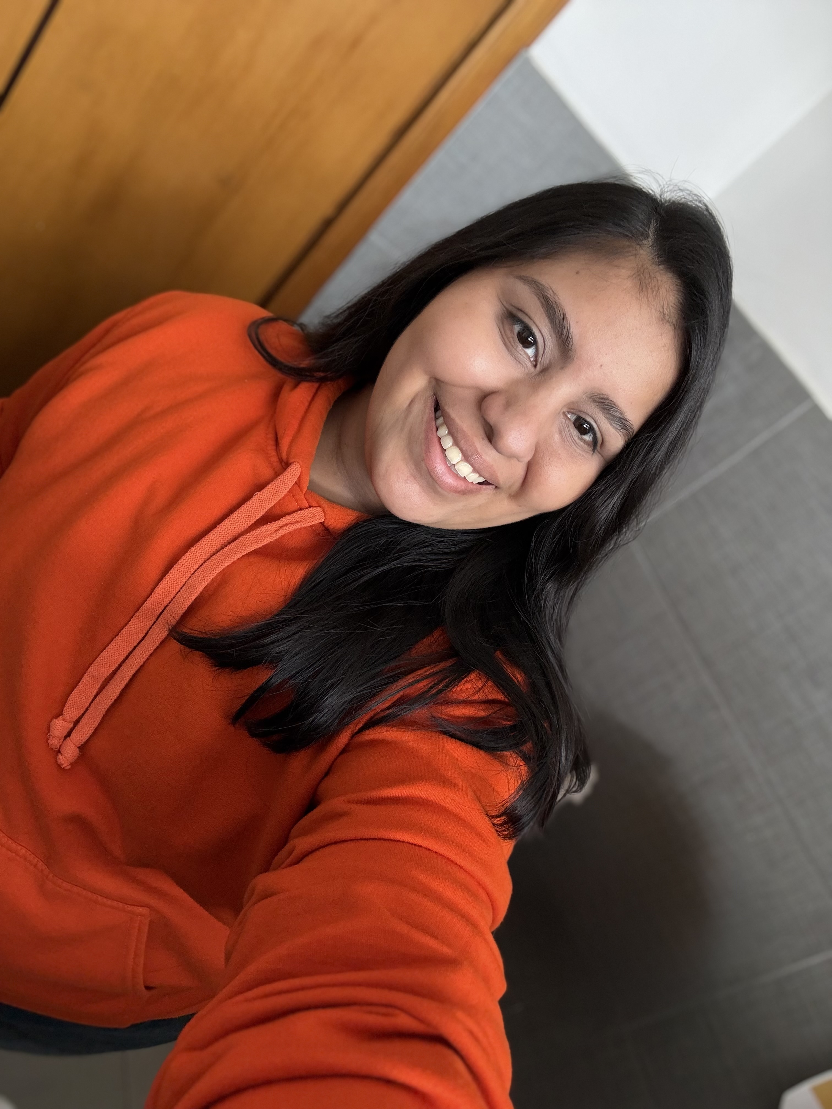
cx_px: 416
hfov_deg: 58.9
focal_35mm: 23
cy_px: 554
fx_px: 737
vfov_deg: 73.9
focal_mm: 2.69
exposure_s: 1/103
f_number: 1.9
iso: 80
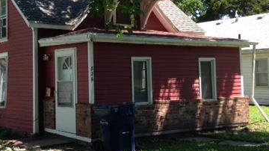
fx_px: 456
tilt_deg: +3.7
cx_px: 75
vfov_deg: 18.7
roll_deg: +0.7
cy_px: 42
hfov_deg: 32.4
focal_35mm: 64
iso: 50
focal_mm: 4.12
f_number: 2.4
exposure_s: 1/430
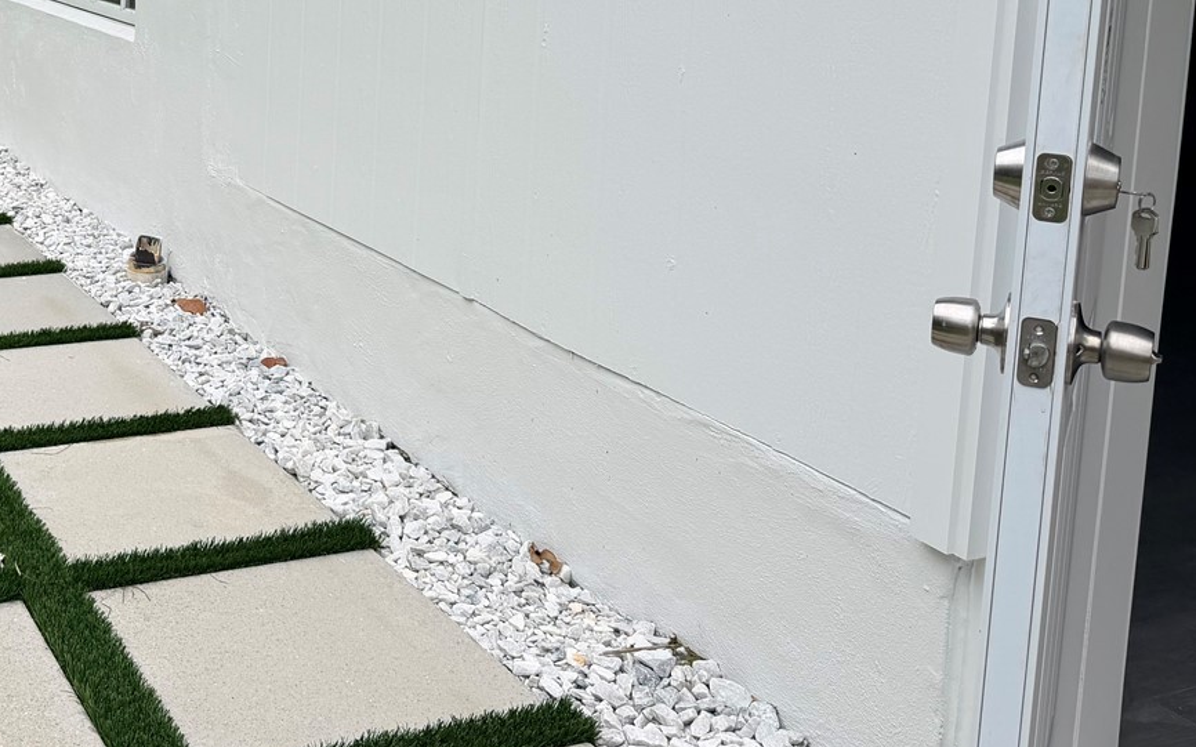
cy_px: 44
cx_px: 177
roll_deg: -1.6
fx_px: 1532
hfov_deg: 40.2
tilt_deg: -5.8
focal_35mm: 47
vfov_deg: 26.3
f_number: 1.78
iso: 80
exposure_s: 1/1005
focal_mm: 6.76
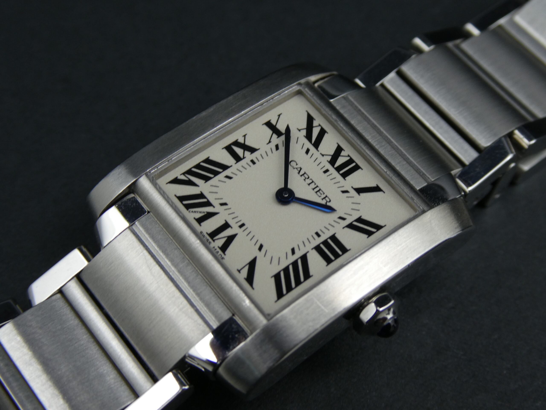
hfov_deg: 31.7
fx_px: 962
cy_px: 205
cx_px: 273
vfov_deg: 24.0
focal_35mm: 61
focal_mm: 10.9
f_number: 4.3
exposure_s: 1/80
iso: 125
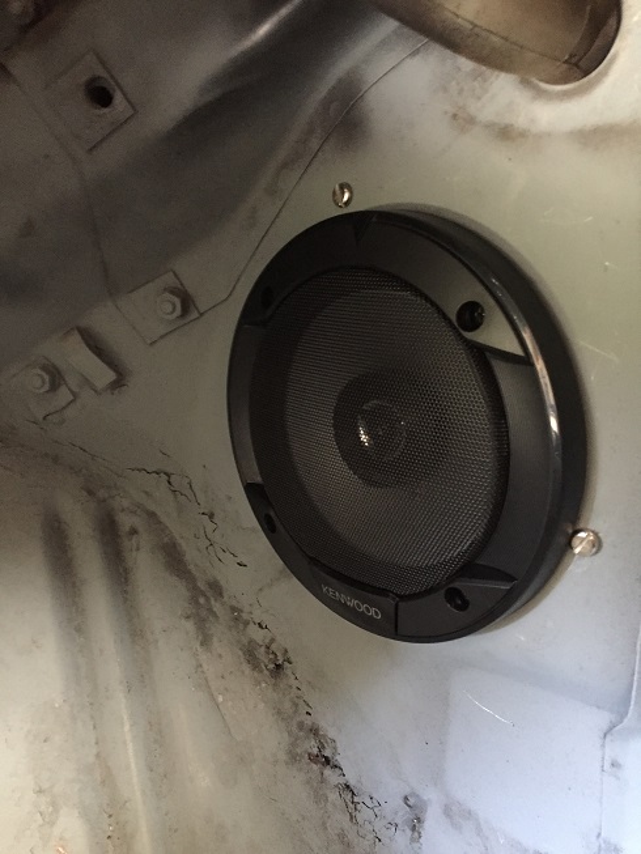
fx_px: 716
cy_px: 427
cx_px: 320
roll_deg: -0.7
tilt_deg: -13.4
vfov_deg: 61.7
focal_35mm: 29
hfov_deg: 48.2
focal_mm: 4.15
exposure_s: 1/17
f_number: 2.2
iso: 500
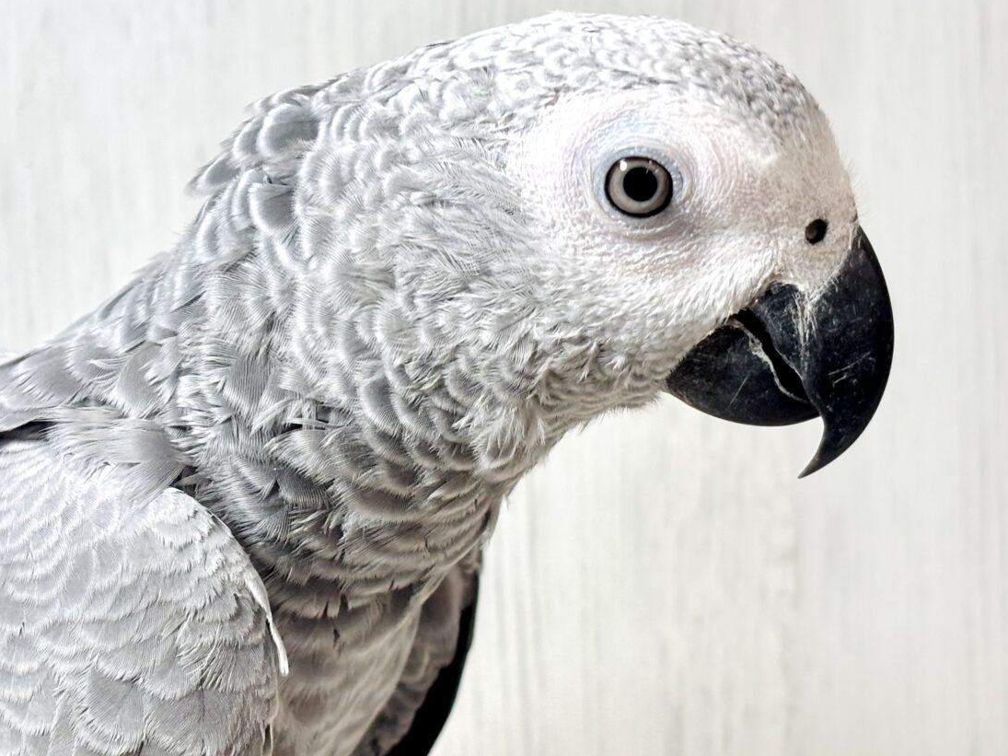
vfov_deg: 25.7
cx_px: 509
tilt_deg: -17.2
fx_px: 1660
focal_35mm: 57
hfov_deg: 33.8
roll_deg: +1.9
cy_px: 390
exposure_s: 1/100
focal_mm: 5.96
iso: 50
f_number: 1.6
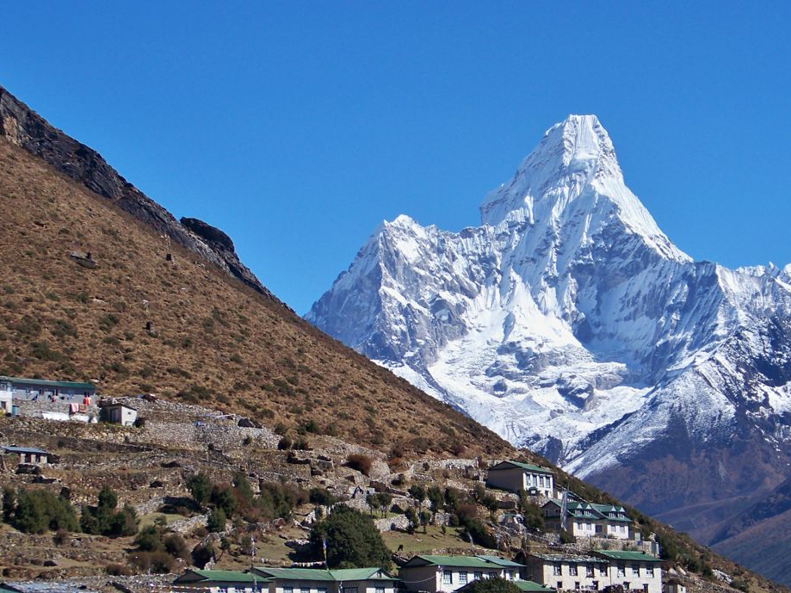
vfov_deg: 12.6
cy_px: 386
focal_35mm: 117
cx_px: 435
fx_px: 2673
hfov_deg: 16.8
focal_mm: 16.2
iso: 64
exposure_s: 1/1000
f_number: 3.2
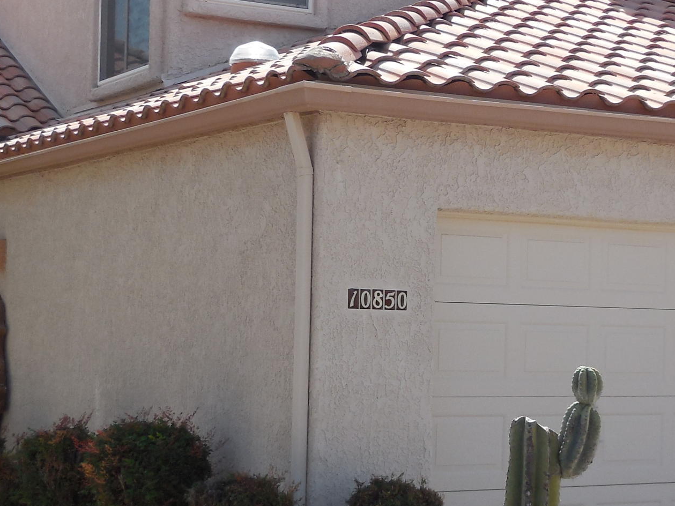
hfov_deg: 24.1
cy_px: 289
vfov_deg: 18.2
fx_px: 1579
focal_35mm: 81
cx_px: 398
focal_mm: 6.1
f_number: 3.4
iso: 125
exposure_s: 1/1000
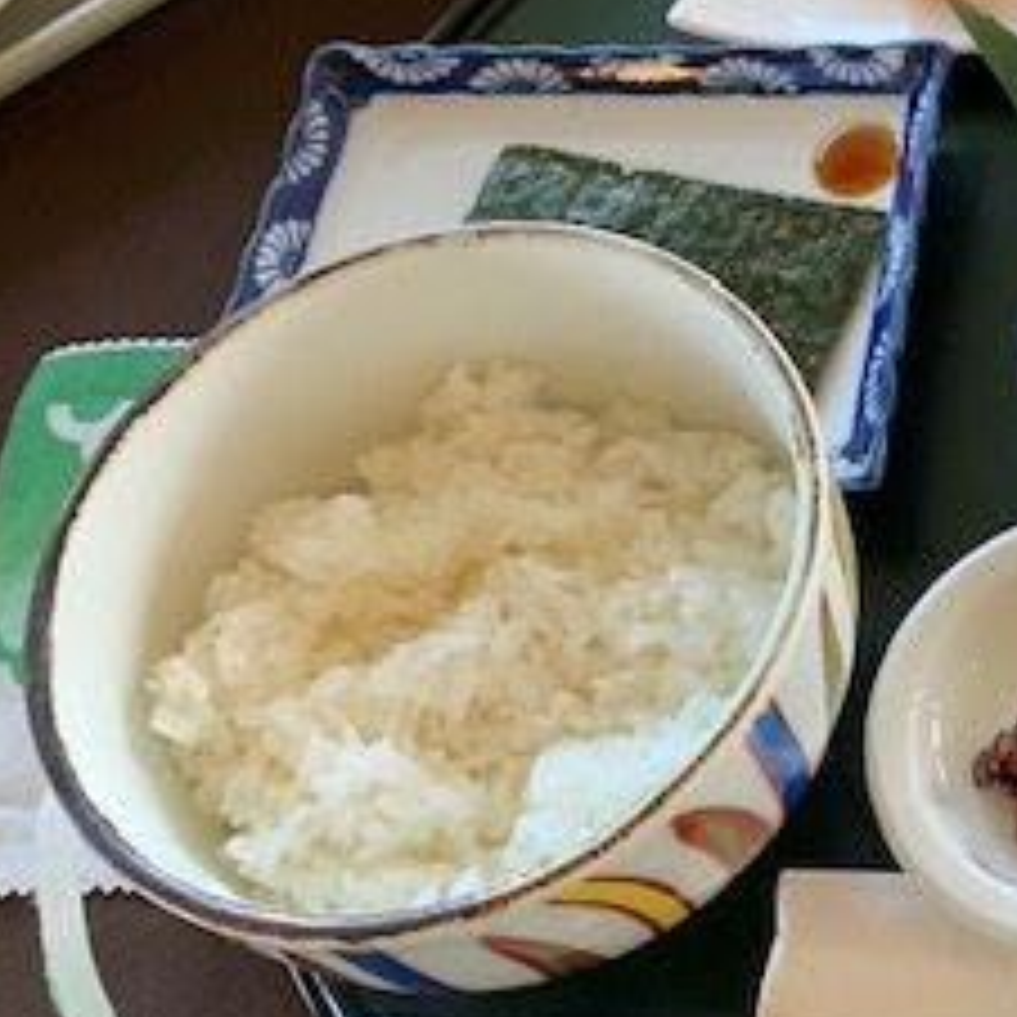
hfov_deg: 23.7
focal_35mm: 65
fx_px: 2161
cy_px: 468
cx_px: 1282
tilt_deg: -60.3
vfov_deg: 26.5
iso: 100
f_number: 1.8
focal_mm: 4.25
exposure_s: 1/89
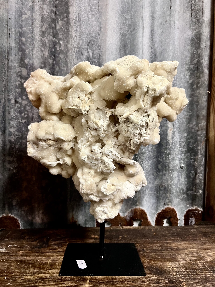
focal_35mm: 26
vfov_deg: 67.3
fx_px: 215
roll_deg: -0.4
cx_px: 108
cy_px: 144
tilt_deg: -1.9
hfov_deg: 53.1
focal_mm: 5.7
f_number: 1.5
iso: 400
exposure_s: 1/50
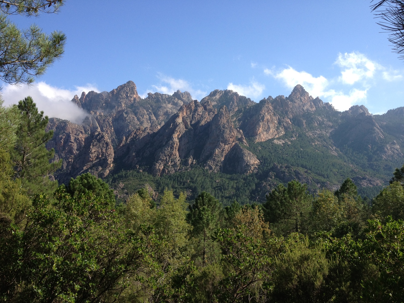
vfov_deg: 40.7
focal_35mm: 35
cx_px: 202
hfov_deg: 52.6
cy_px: 152
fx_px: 408
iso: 64
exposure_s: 1/1151
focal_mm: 4.28
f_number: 2.4
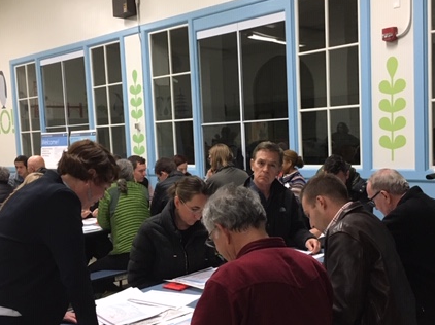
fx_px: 553
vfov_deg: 32.8
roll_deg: +2.1
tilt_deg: -4.9
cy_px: 185
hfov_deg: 43.0
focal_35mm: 44
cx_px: 228
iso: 200
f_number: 2.2
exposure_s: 1/20
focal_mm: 4.15
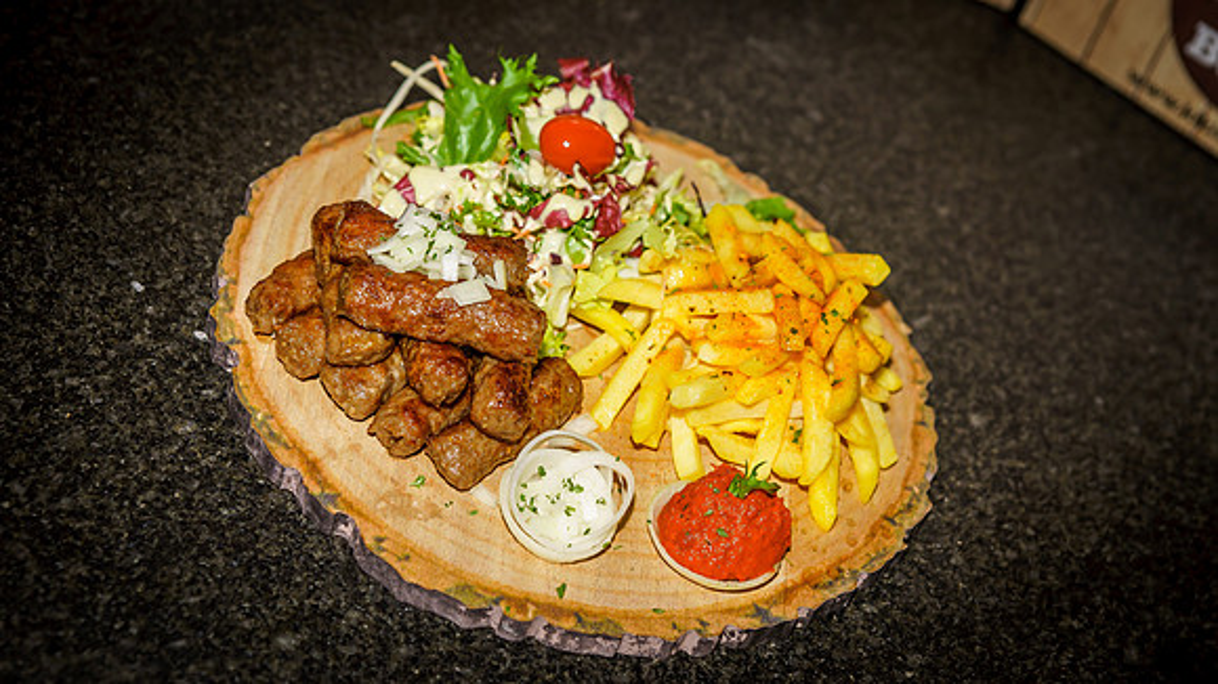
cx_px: 669
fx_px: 2601
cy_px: 347
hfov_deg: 26.3
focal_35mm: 81
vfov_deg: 15.0
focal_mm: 70
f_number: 4
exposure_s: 1/250
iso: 100
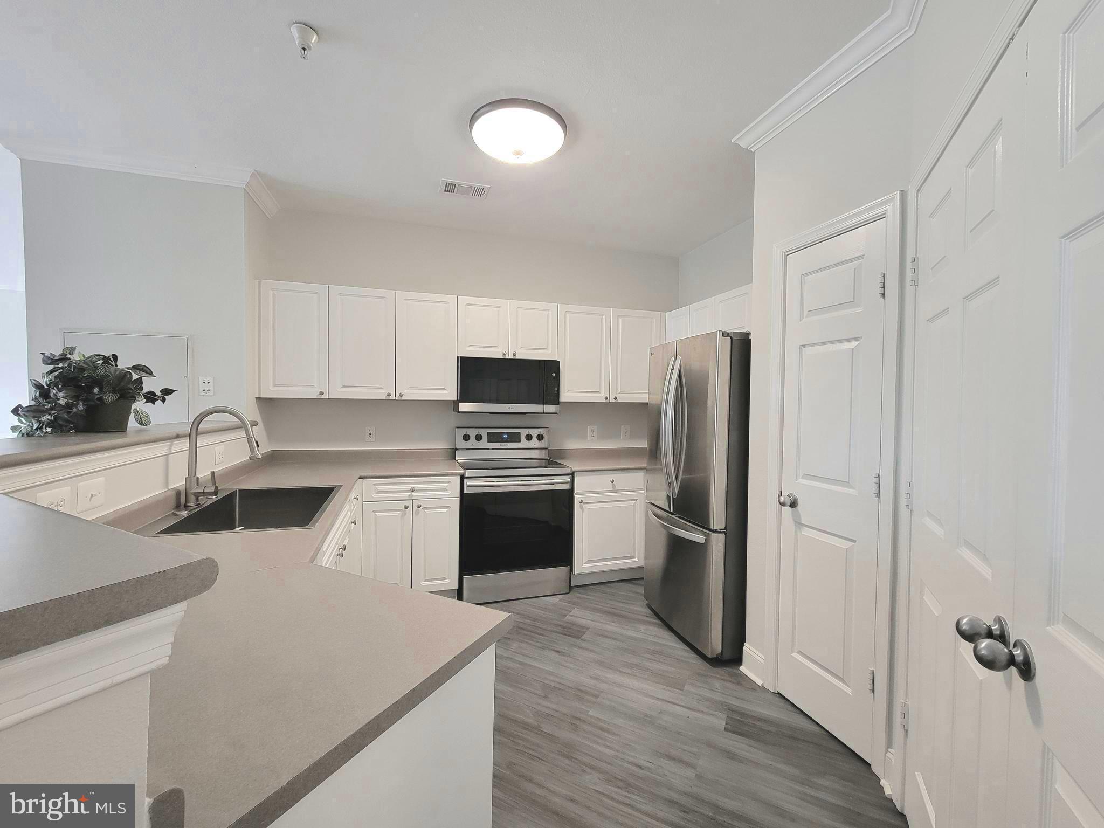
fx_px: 415
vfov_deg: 89.9
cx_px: 552
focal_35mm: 13
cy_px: 414
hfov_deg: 106.2
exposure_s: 1/60
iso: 200
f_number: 2.2
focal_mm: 2.2
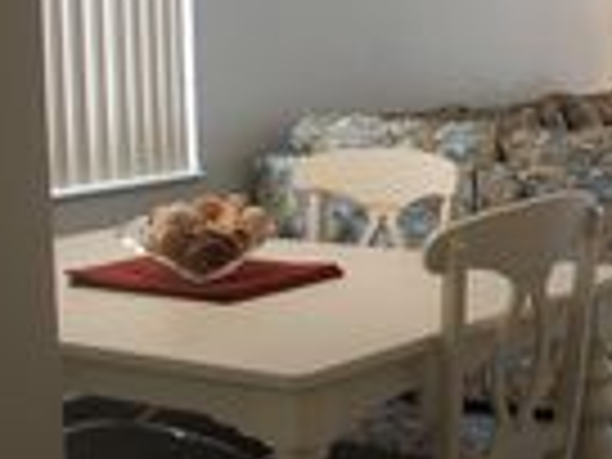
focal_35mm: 95
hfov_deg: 19.7
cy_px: 81
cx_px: 675
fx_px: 1680
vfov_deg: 15.4
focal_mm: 7.18
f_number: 3
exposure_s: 1/45
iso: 160
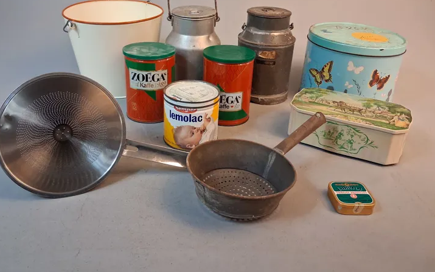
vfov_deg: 39.1
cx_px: 201
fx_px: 379
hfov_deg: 59.6
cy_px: 96
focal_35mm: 32
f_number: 1.8
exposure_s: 1/50
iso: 320
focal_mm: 4
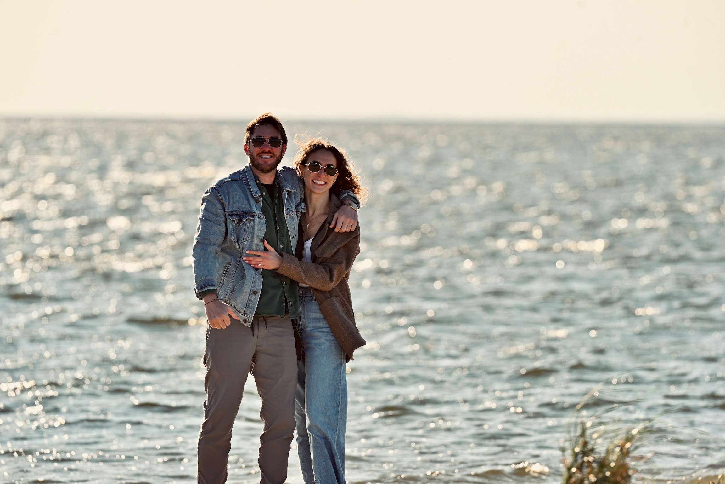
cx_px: 362
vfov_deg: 3.9
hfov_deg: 5.9
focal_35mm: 350
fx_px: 7048
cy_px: 242
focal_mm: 350
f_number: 6
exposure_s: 1/500
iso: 160
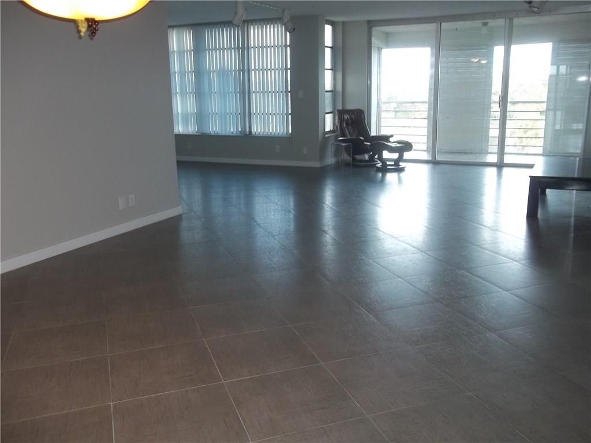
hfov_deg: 56.8
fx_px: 546
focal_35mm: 32
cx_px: 296
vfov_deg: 44.2
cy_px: 222
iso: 160
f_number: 2.9
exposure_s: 1/50
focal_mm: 5.7
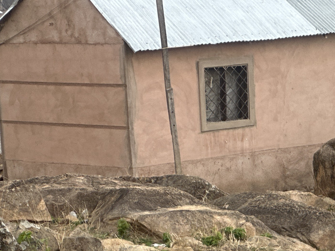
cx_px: 279
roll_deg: +3.5
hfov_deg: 8.9
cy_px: 341
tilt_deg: -10.9
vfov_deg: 6.7
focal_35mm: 221
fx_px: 2139
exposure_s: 1/99
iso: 50
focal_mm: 9
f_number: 2.8
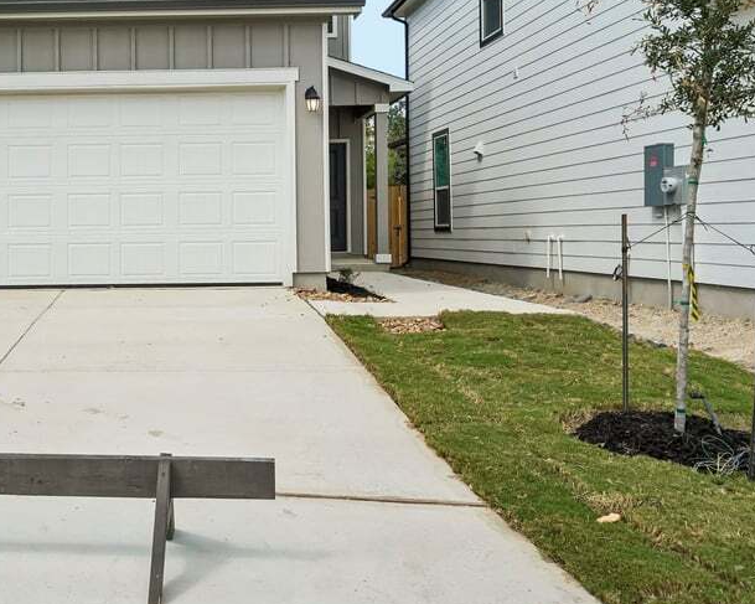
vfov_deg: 38.7
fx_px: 827
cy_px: 125
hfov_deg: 46.6
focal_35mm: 37
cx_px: 156
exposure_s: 1/1600
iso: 500
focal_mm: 20
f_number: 8
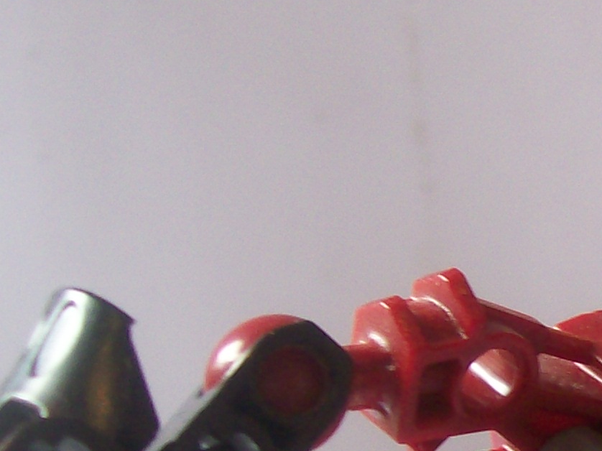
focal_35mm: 132
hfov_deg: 14.1
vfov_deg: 11.1
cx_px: 885
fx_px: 2295
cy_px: 496
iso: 80
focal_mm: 6
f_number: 2.7
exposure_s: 1/35.4
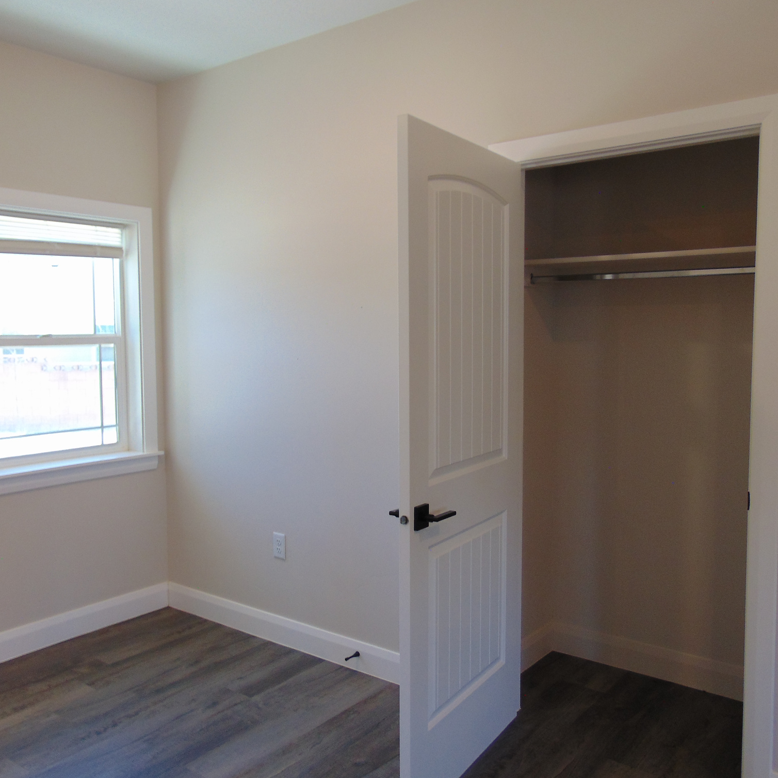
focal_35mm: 30
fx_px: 763
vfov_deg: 54.0
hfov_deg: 53.9
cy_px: 392
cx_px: 349
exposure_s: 1/40
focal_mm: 4.5
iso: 80
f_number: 3
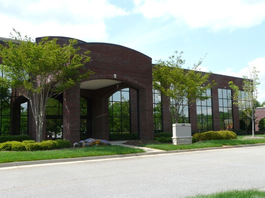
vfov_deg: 38.7
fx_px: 283
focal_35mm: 37
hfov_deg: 50.1
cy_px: 99
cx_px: 132
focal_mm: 6
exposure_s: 1/200
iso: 100
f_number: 5.6
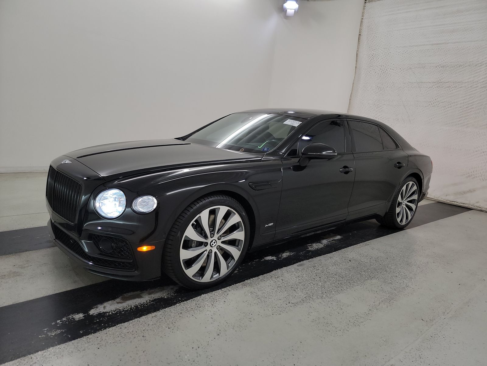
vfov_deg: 56.8
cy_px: 183
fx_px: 338
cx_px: 244
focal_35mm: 24
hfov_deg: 71.6
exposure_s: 1/59
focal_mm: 6.7
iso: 217
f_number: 1.8
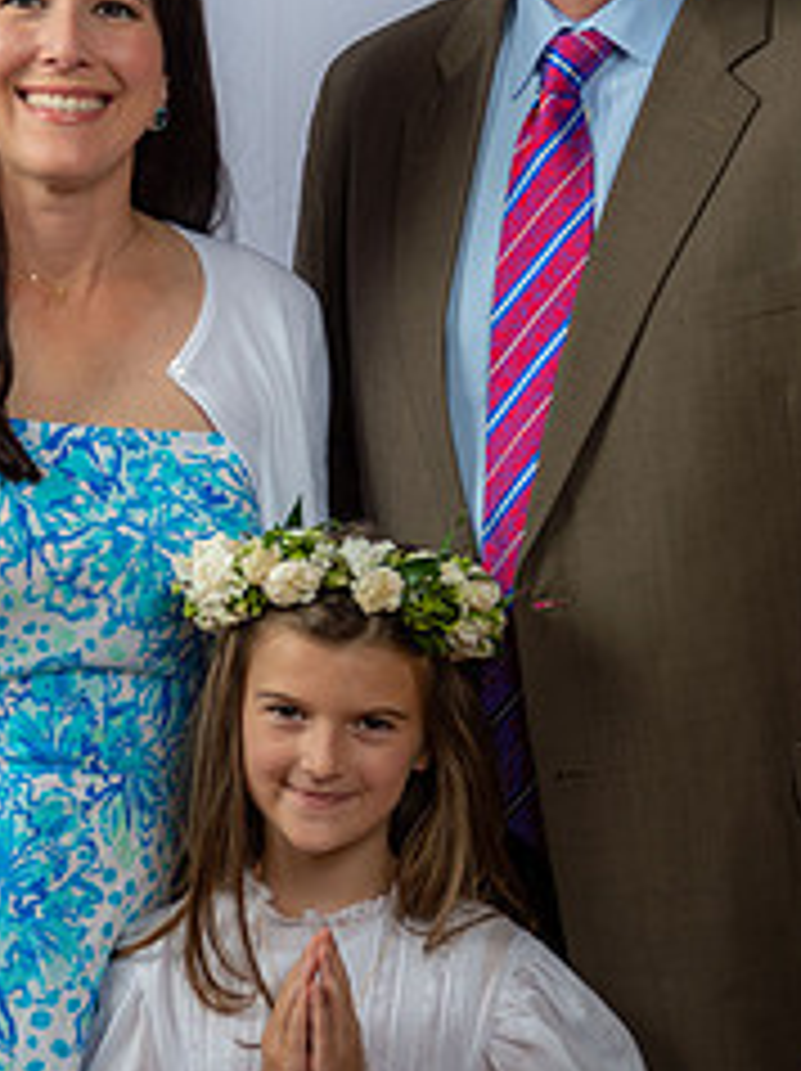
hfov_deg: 10.9
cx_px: 338
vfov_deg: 14.5
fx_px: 4204
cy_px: 400
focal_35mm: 136
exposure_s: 1/200
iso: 250
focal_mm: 58
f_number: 6.3
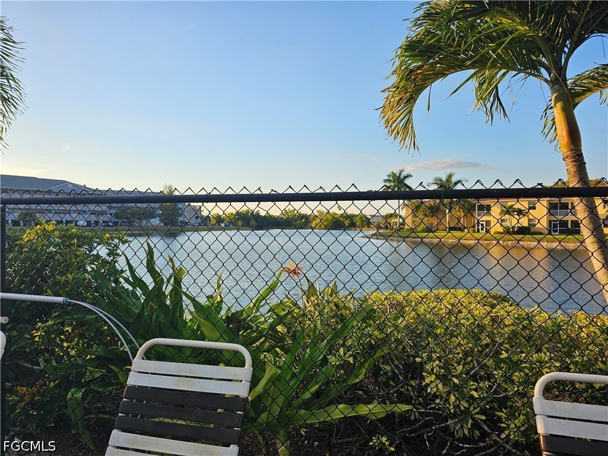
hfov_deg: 73.9
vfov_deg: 58.9
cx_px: 304
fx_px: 404
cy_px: 228
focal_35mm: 23
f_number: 1.7
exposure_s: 1/476
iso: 16
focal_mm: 6.3
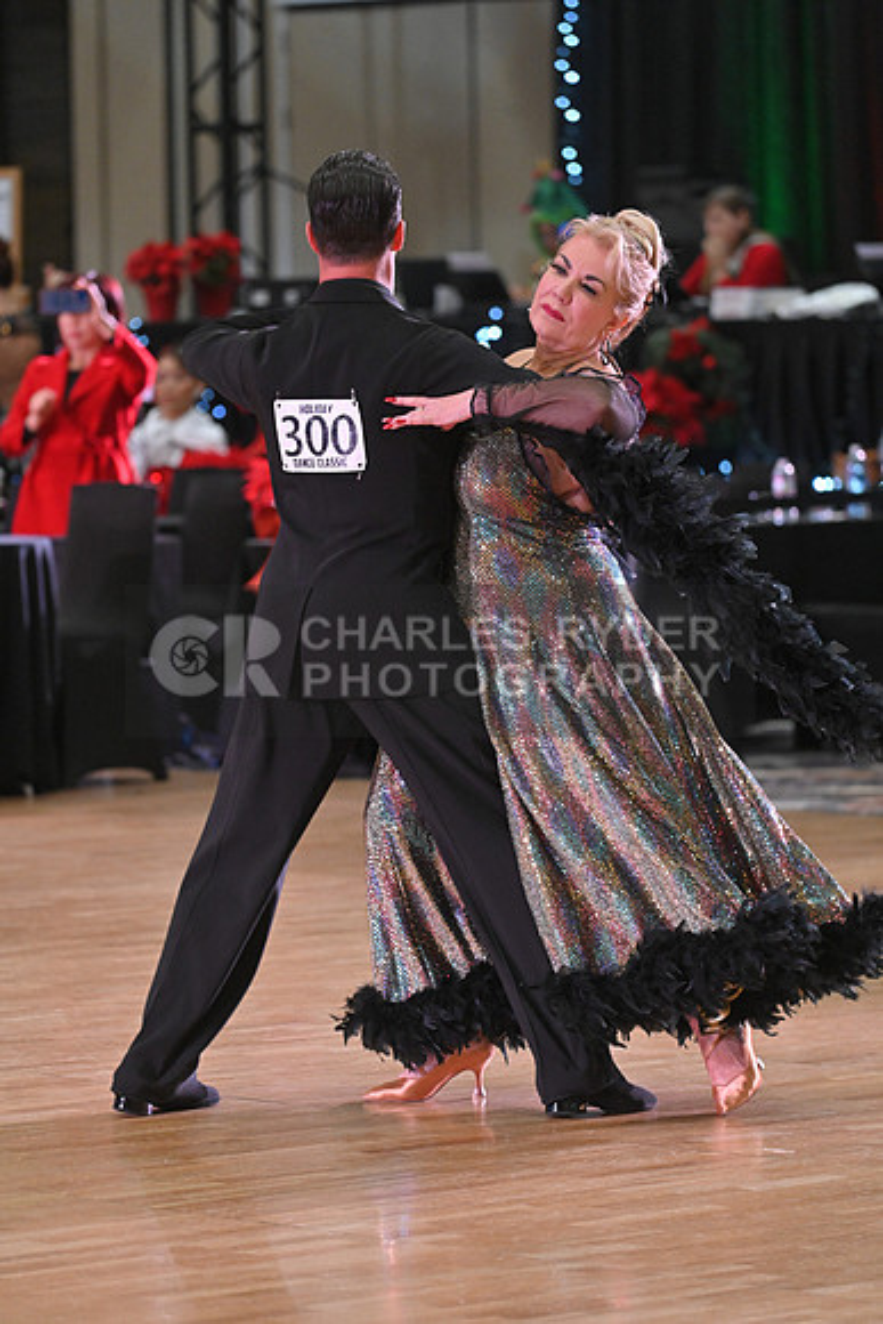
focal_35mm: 200
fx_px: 7353
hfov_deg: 6.9
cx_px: 442
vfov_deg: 10.3
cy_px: 662
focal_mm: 200
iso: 3200
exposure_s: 1/400
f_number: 5
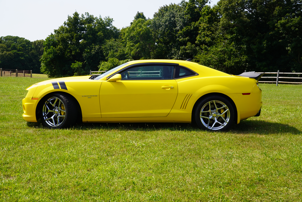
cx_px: 151
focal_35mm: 47
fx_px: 395
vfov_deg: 28.6
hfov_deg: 41.8
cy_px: 101
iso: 100
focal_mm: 31.4
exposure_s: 1/125
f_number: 9
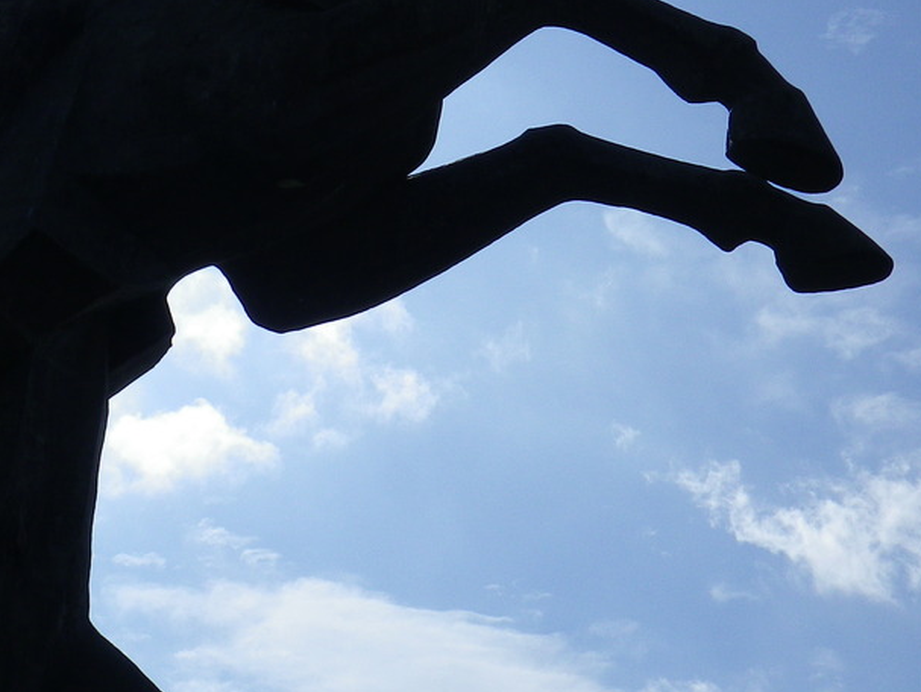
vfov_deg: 18.1
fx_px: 2156
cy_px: 156
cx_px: 103
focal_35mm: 81
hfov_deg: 23.5
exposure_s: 1/400
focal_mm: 7.3
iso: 100
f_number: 10
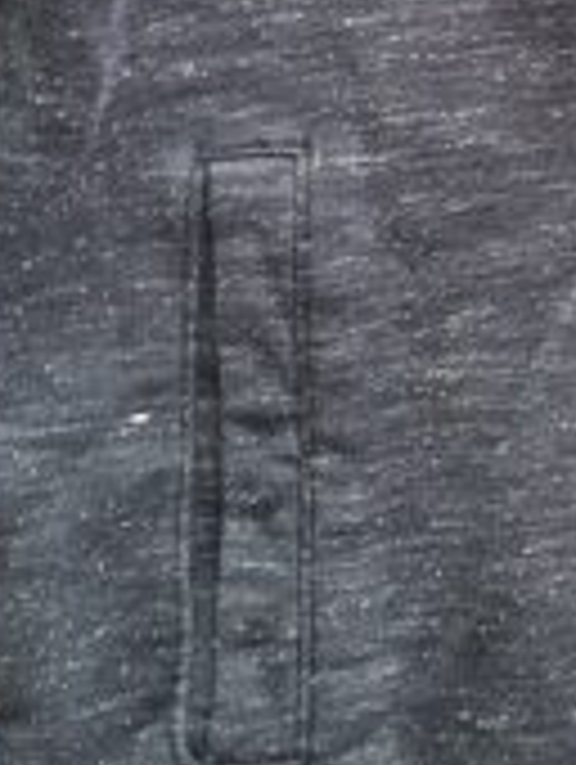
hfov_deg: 13.0
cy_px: -140
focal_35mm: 108
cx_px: 855
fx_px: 2390
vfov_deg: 17.4
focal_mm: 5.54
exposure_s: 1/30
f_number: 1.8
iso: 125
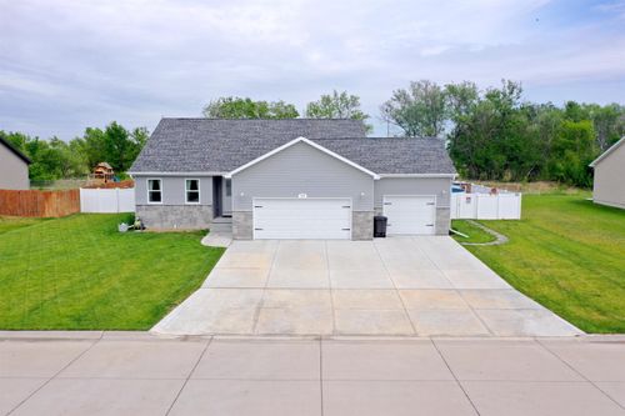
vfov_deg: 46.4
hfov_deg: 65.5
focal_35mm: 28
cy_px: 208
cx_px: 312
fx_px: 486
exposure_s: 1/500
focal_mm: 10.26
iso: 100
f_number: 5.6
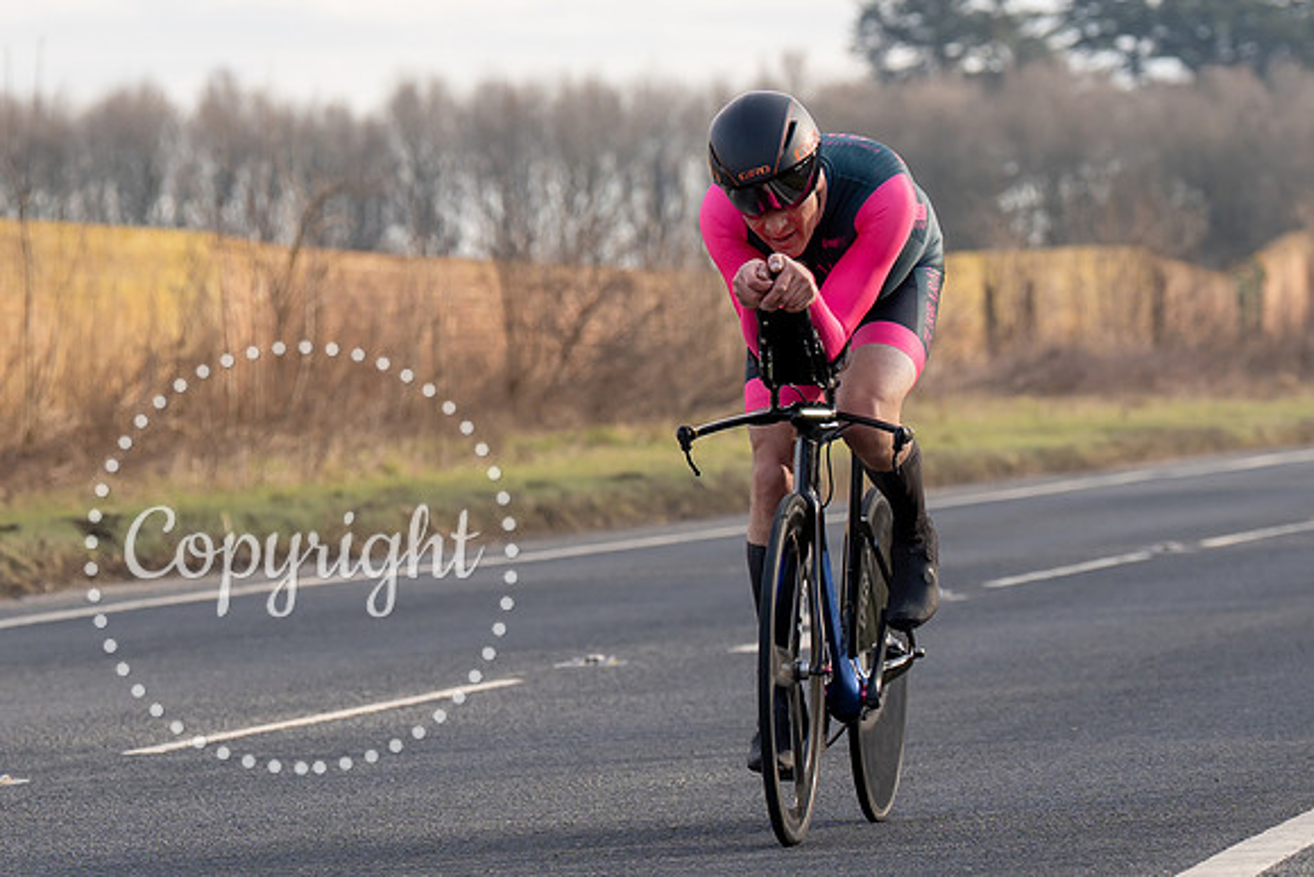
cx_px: 885
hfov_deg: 6.9
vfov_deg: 4.6
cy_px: 363
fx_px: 10948
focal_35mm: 300
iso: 160
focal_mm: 114
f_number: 4
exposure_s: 1/800
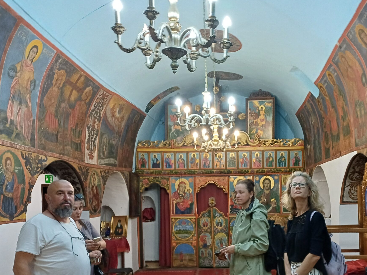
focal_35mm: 37
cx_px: 233
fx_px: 392
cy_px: 187
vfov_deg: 38.1
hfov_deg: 49.6
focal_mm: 4.65
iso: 500
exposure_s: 1/33.3
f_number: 1.8
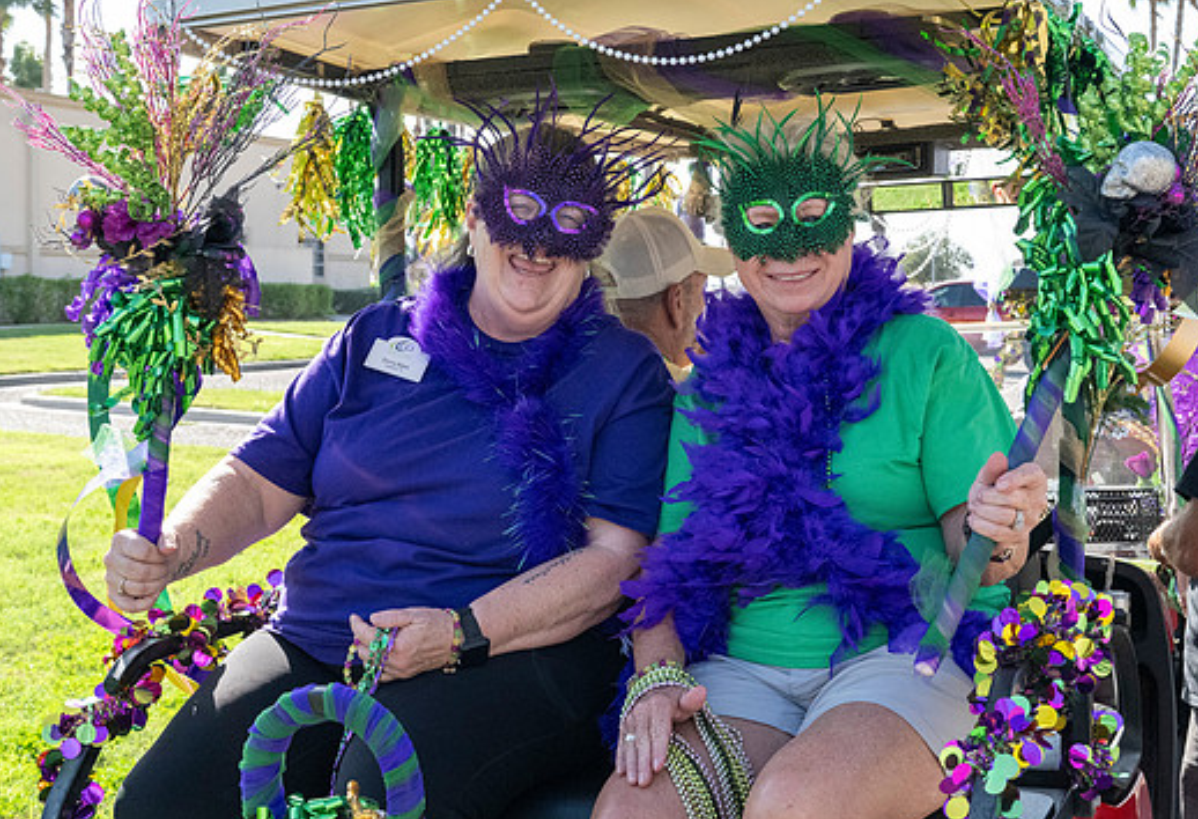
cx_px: 713
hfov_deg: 36.5
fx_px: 1811
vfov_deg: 25.5
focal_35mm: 54
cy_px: 385
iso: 3200
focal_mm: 38
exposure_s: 1/1250
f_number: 9
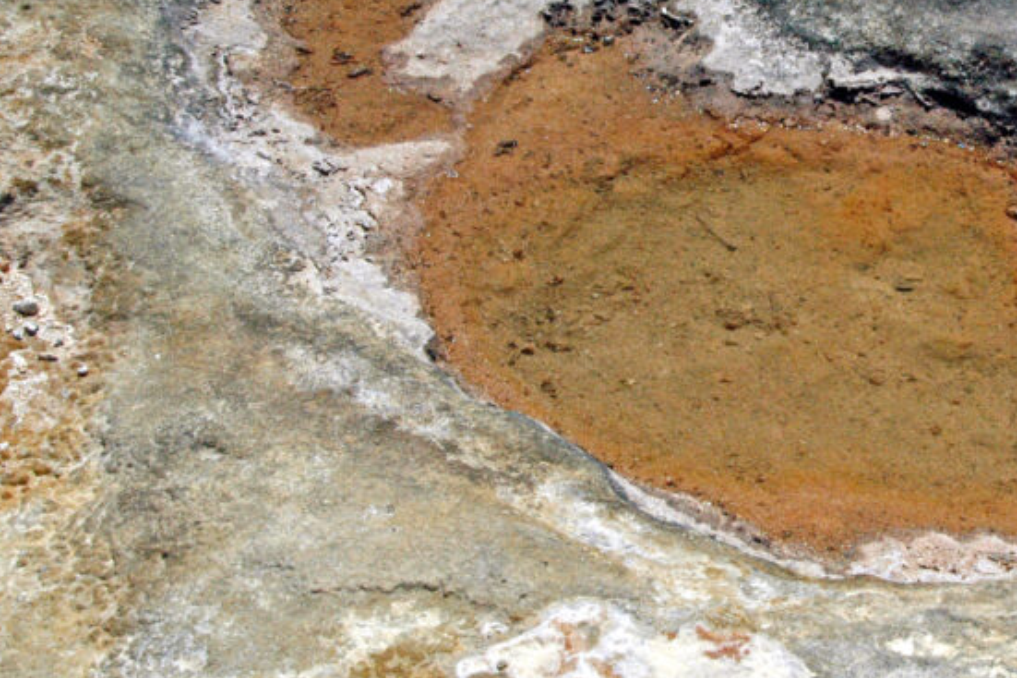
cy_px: 245
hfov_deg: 25.5
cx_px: 814
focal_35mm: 78
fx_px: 2203
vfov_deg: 17.5
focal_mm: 28
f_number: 14
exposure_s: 1/800
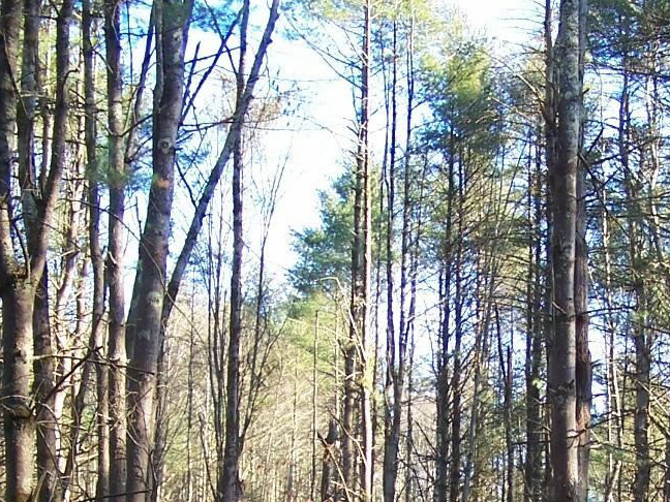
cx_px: 509
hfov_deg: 21.3
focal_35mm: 91
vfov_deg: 15.9
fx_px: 1761
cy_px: 501
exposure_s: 1/125
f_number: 2.8
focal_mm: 6.3
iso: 80
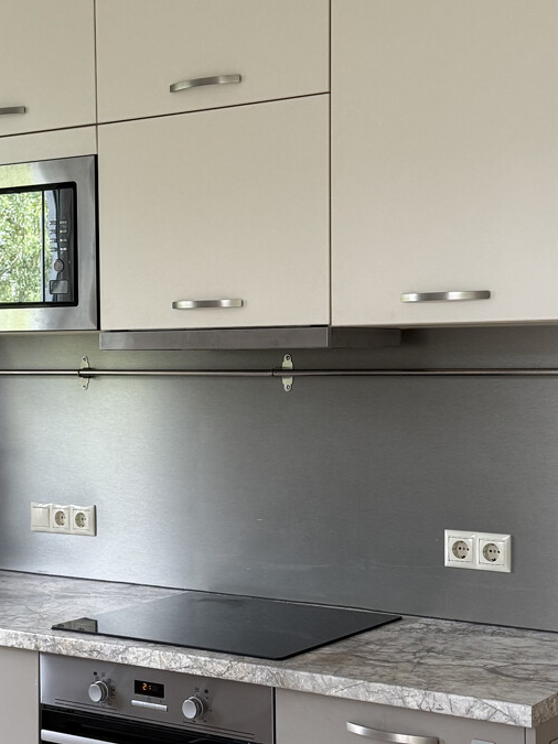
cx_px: 218
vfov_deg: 30.3
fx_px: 1376
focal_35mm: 64
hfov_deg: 22.9
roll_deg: +0.2
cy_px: 409
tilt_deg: -2.7
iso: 200
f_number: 1.78
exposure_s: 1/107
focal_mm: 6.76
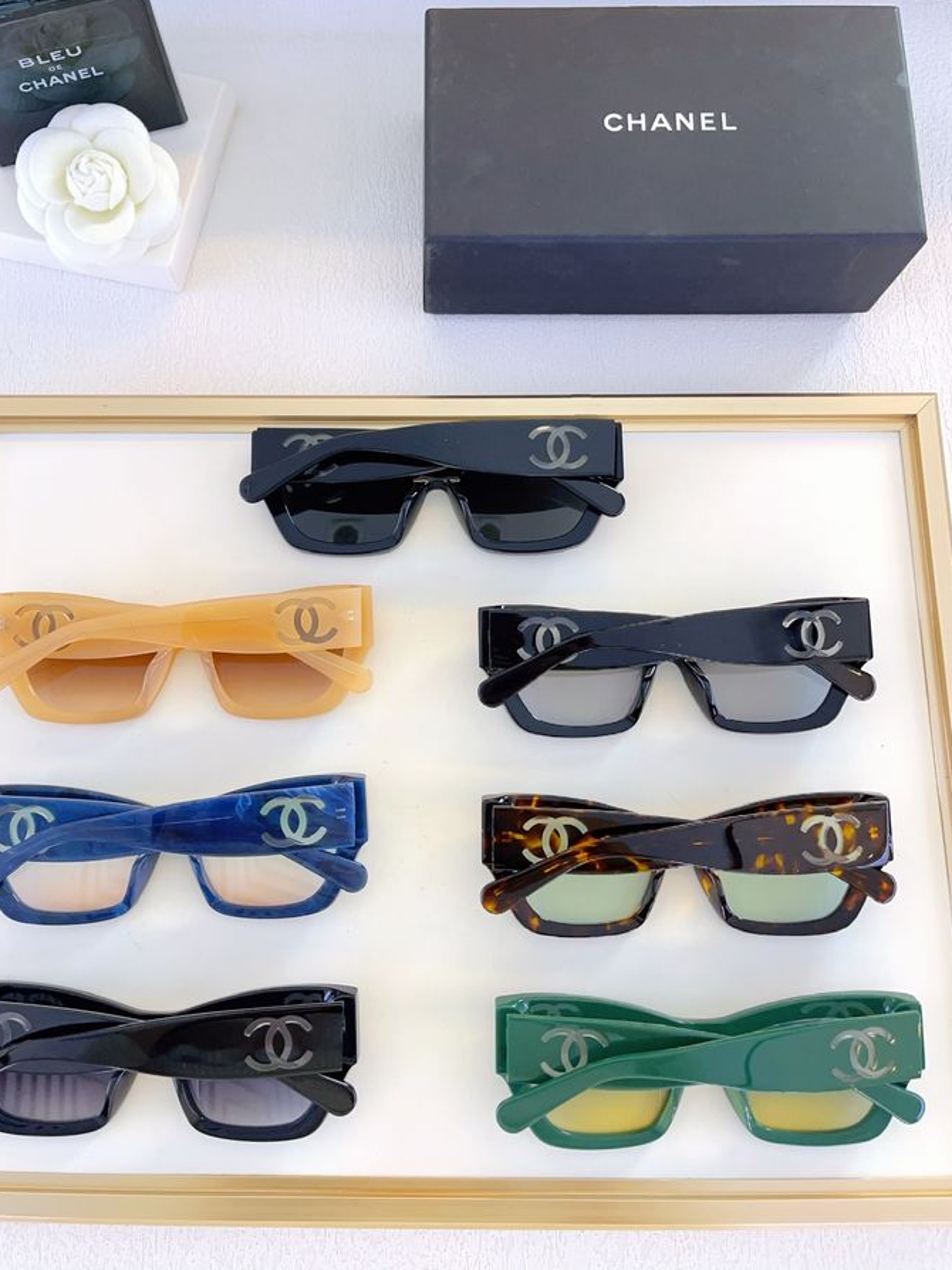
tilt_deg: -75.0
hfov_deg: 49.7
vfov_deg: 63.3
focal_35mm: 28
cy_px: 570
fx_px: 1026
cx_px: 425
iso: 100
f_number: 1.6
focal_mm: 5.1
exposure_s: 1/100
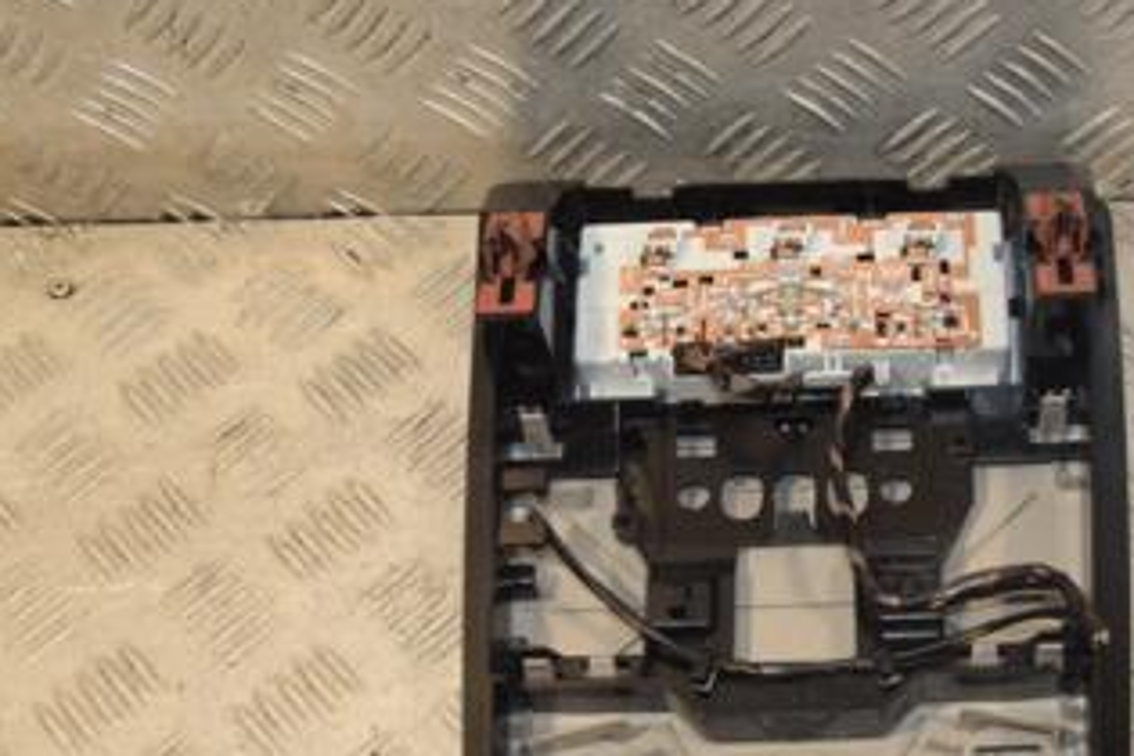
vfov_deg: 22.6
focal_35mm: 60
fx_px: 1888
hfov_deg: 32.9
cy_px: 472
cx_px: 835
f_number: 9
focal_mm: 21
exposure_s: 1/200
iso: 800
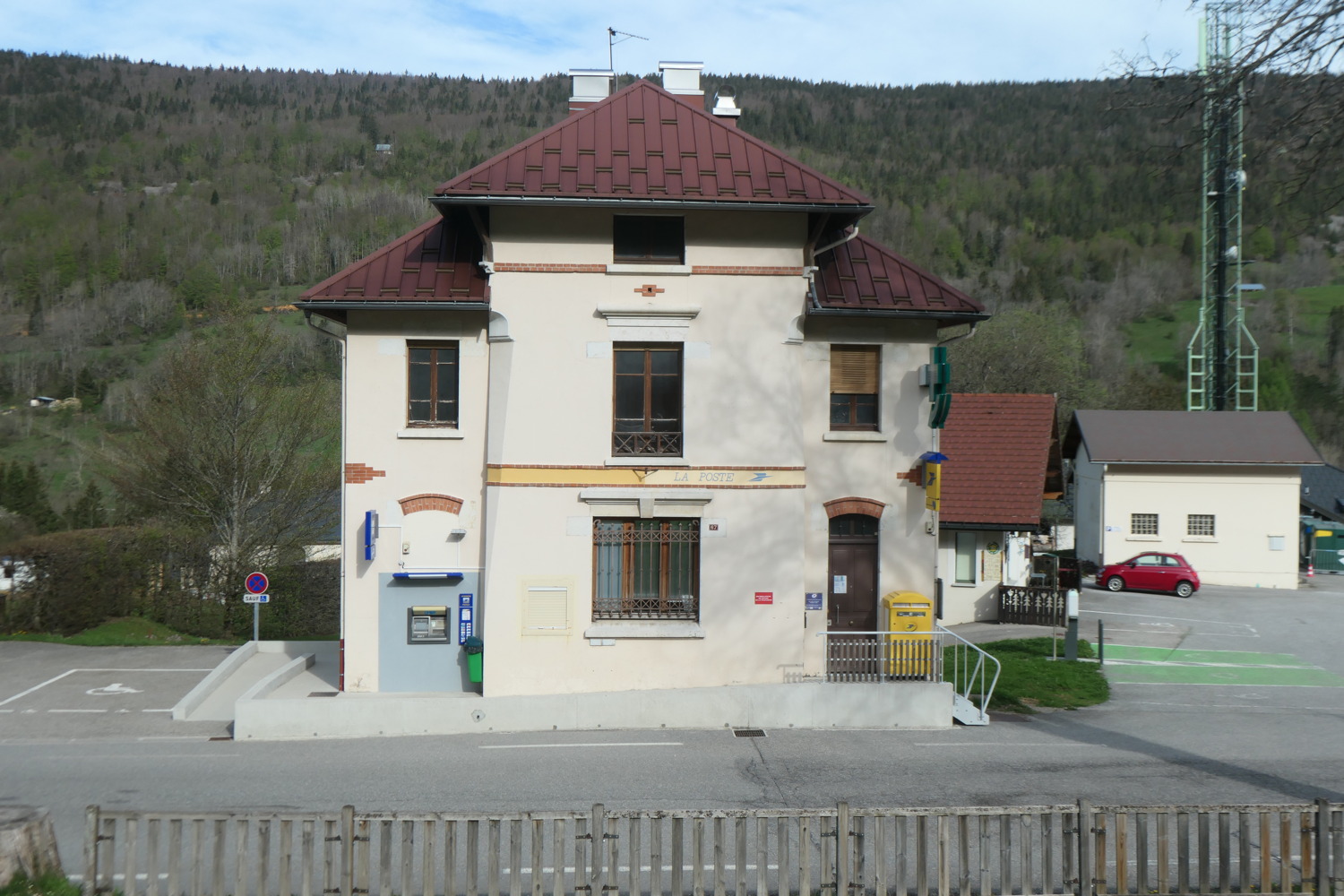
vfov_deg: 34.2
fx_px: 1456
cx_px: 672
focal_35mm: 39
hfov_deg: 49.6
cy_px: 448
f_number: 4.5
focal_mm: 14.4
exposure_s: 1/1000
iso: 200
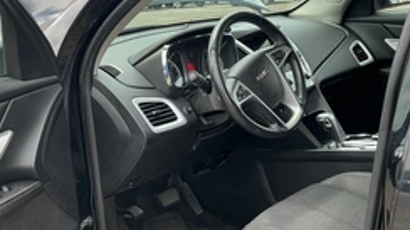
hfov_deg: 41.3
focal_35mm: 50
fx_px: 543
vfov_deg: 23.8
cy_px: 148
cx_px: 220
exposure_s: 1/215
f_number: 1.8
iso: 20
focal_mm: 3
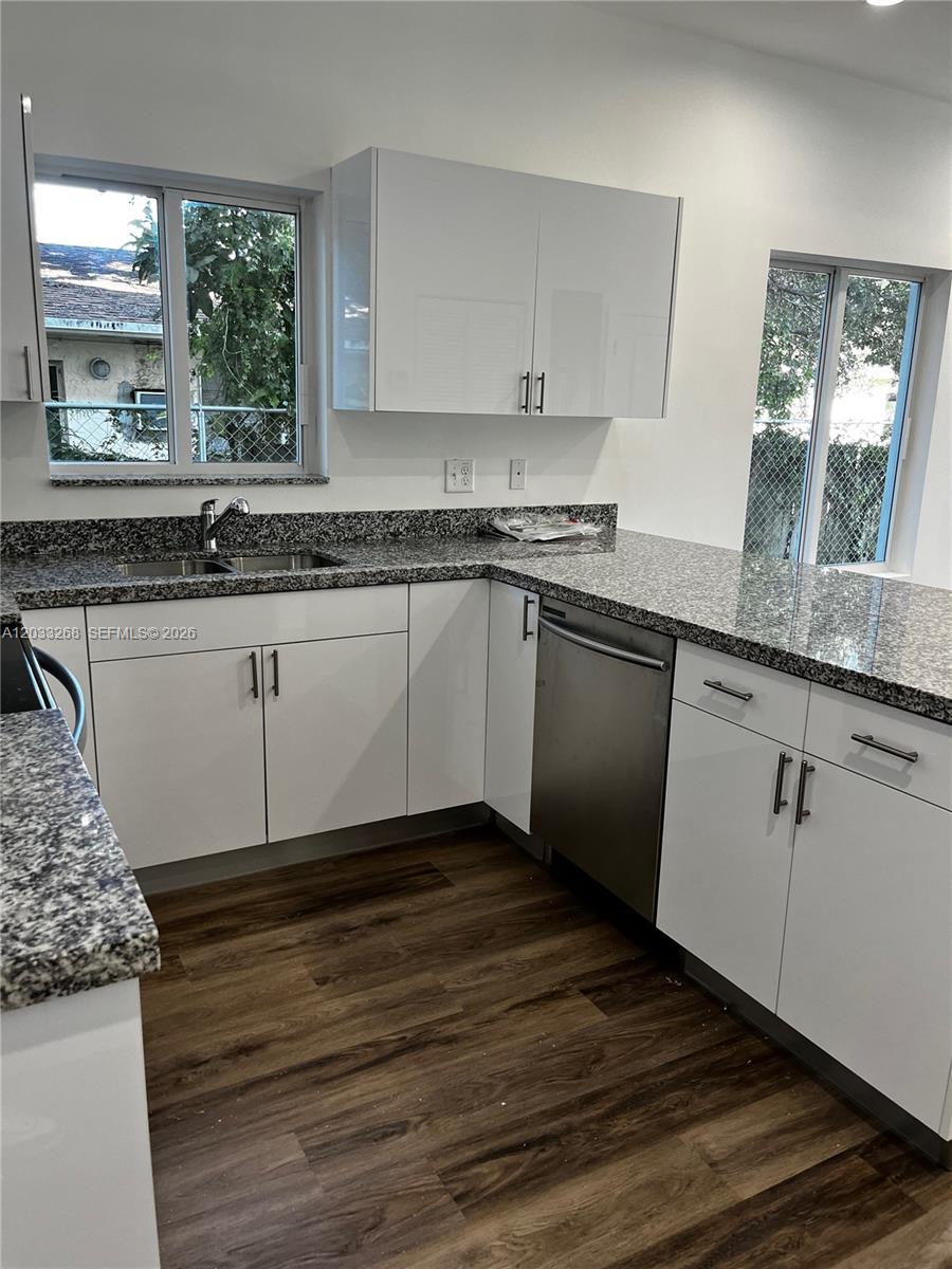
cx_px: 476
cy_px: 634
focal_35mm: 26
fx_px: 953
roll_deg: -0.5
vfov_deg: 67.3
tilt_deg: -14.3
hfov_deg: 53.1
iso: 125
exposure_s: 1/120
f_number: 1.6
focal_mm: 5.1
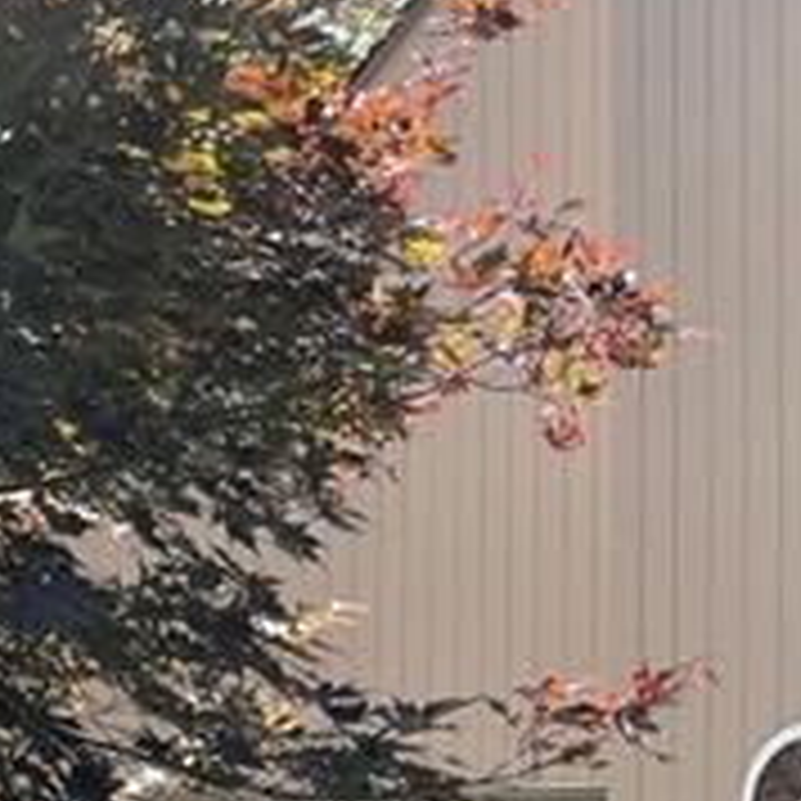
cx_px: 837
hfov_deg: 17.1
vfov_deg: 17.4
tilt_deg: +4.0
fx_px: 2592
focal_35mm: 99
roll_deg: +0.5
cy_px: 657
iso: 32
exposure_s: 1/1114
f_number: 1.6
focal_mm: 4.2
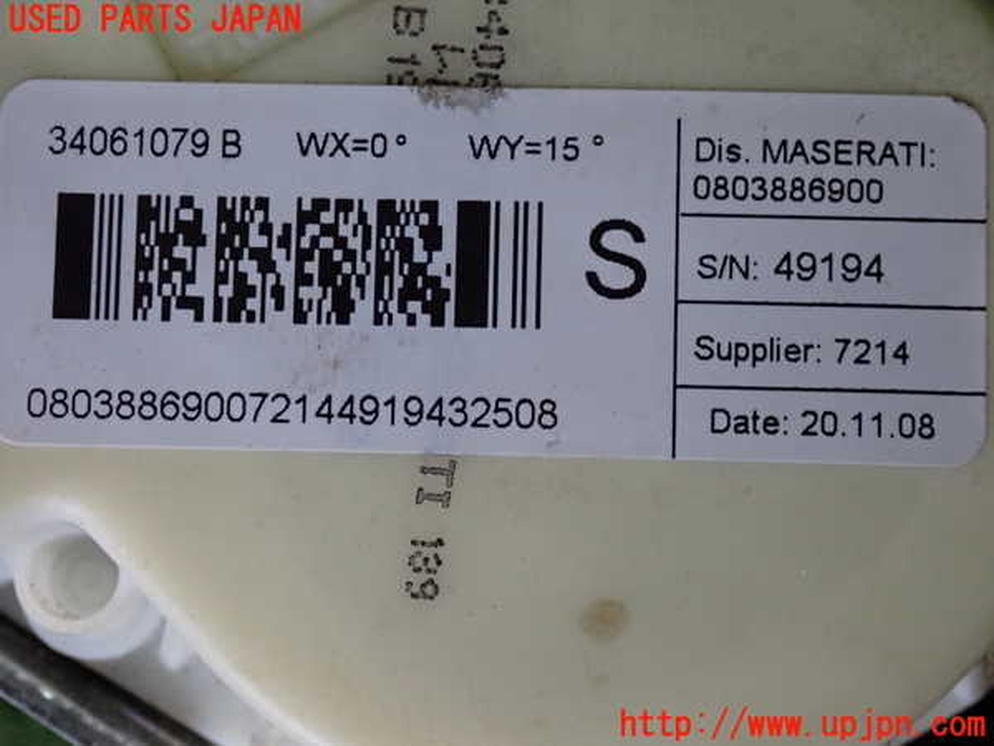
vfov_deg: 16.8
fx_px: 2527
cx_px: 497
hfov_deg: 22.3
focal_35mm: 88
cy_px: 373
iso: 500
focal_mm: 15.66
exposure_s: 1/80
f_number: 4.5
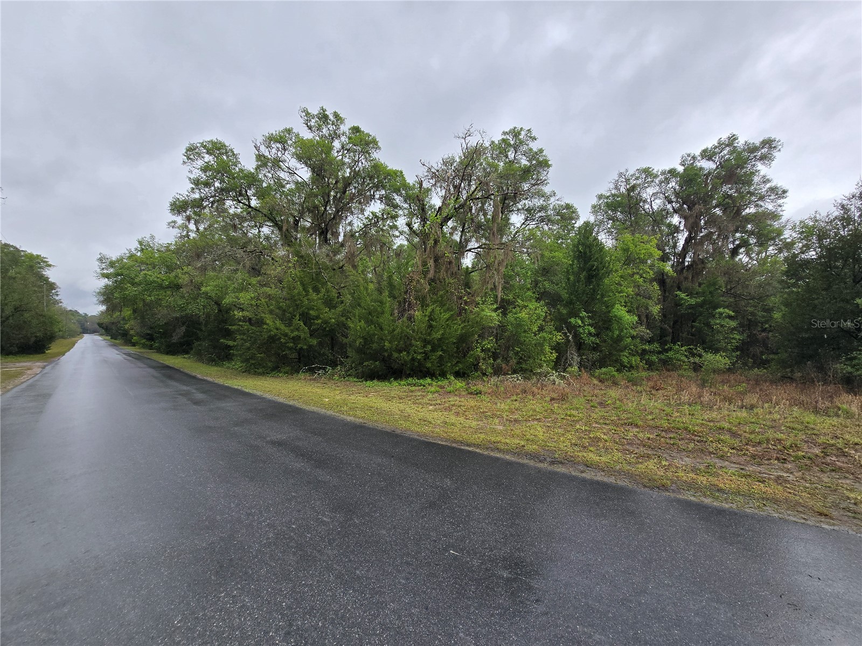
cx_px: 431
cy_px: 323
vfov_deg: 89.9
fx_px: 324
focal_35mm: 13
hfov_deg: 106.2
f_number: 2.2
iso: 50
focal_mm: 2.2
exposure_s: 1/922
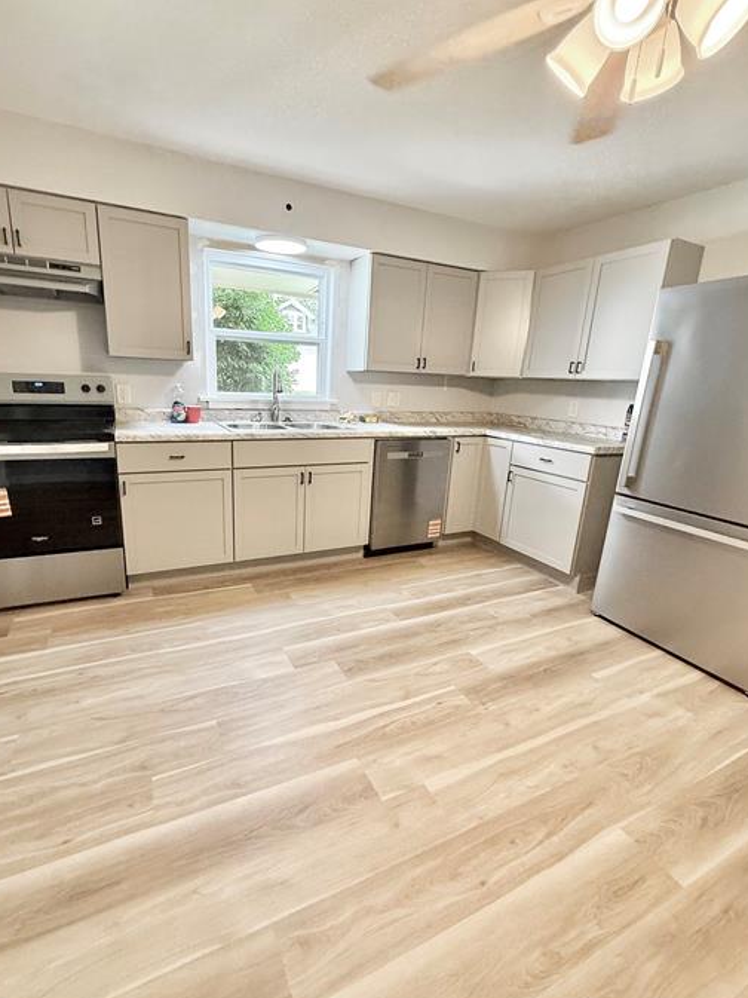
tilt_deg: -13.1
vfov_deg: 94.5
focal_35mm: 16
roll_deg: -2.8
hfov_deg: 77.9
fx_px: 461
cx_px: 340
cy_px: 498
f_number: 2.2
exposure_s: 1/120
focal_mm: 2.22
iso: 400
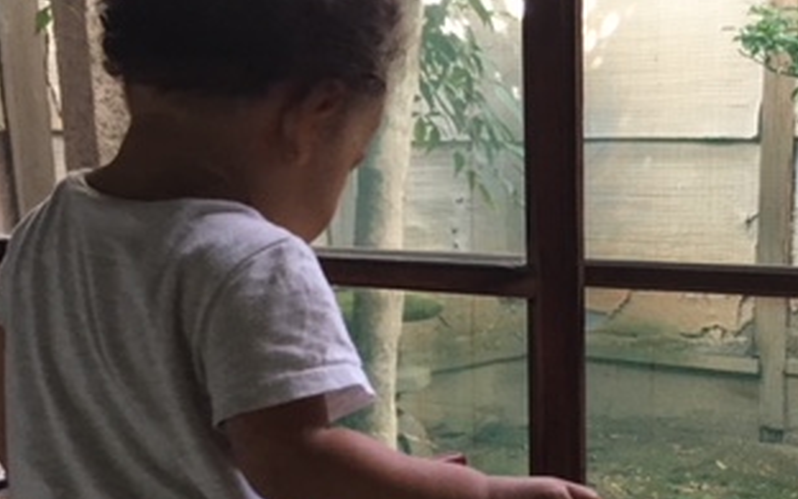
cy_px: 537
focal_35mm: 63
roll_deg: +0.6
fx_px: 1370
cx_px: 555
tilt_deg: -15.6
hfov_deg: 32.1
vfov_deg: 19.8
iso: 160
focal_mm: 4.15
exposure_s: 1/30
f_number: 2.2
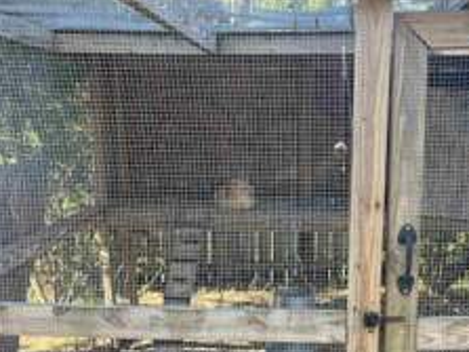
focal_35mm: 56
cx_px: 299
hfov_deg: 34.2
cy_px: 341
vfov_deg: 25.0
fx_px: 758
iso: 40
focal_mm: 5.1
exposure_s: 1/198
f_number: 1.6
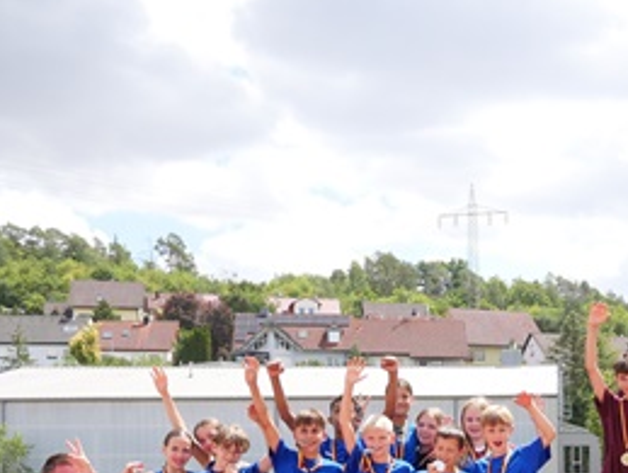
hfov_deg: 23.7
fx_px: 1399
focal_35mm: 77
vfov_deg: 18.1
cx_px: 689
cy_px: 580
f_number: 6.3
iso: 200
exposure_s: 1/320
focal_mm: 15
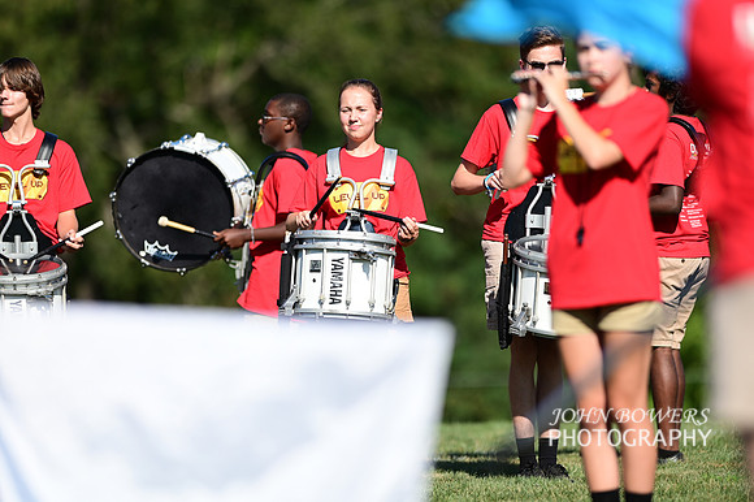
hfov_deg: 6.9
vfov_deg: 4.6
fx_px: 6280
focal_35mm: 300
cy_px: 251
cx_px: 377
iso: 100
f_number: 2.8
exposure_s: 1/1600
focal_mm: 300
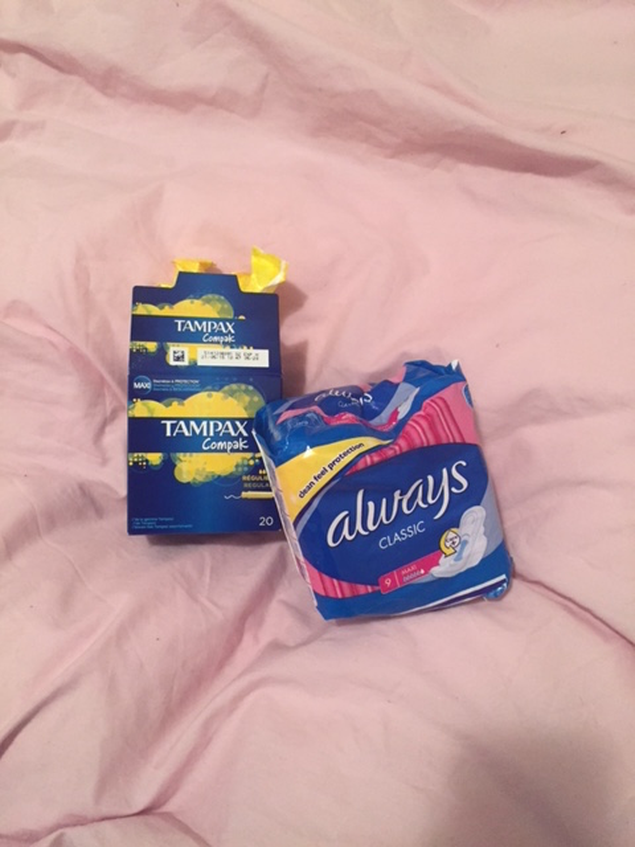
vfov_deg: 61.7
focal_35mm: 29
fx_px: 709
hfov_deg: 48.2
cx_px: 318
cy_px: 424
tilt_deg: -70.5
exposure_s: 1/25
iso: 250
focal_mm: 4.15
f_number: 2.2
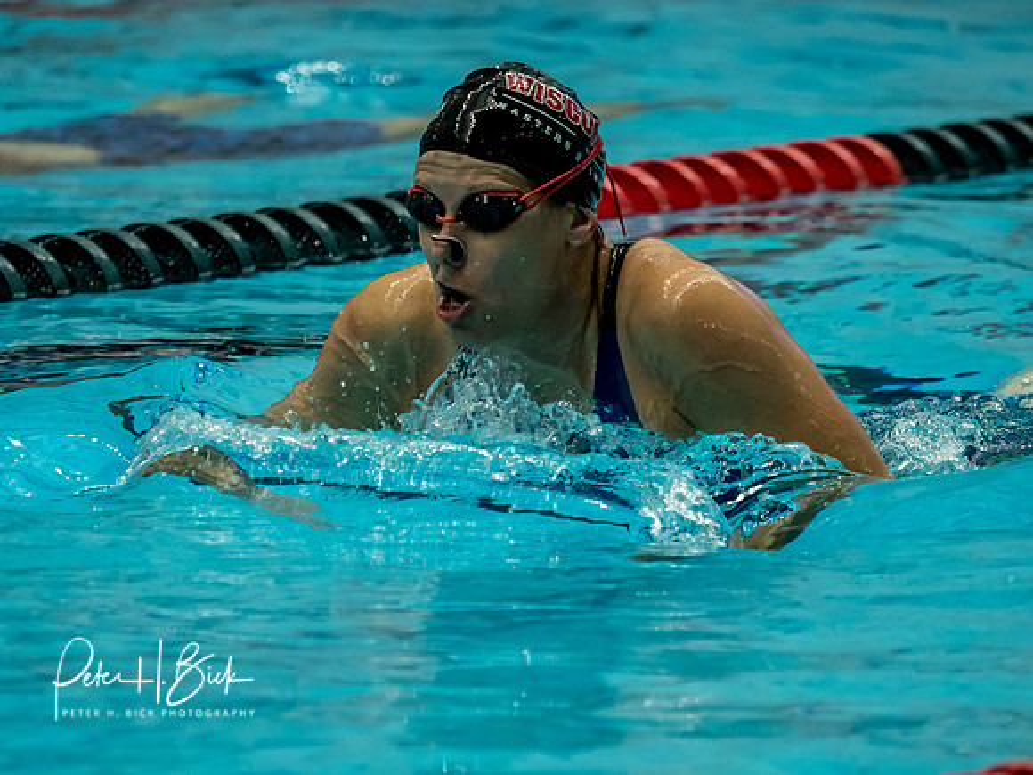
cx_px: 471
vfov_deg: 3.8
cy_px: 531
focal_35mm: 395
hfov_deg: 5.0
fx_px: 11798
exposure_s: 1/1000
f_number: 2.8
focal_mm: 135
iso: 1600
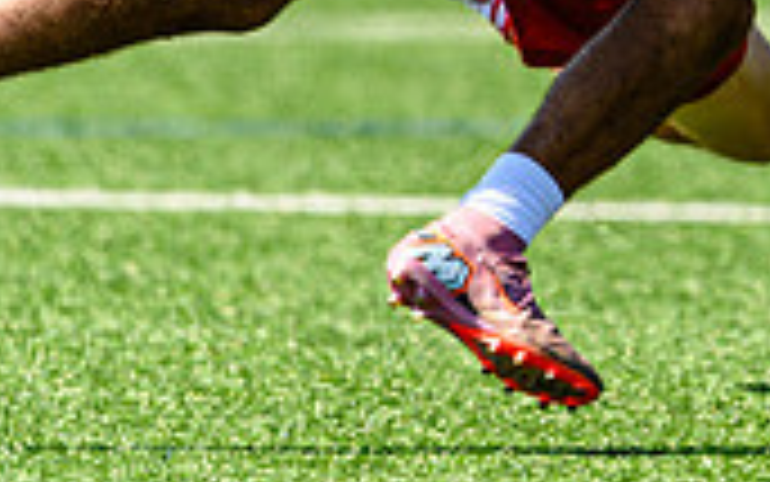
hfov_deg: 1.3
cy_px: -487
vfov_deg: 0.8
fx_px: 34847
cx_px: 880
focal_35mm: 1660
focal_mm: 400
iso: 100
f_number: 3.2
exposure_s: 1/1600
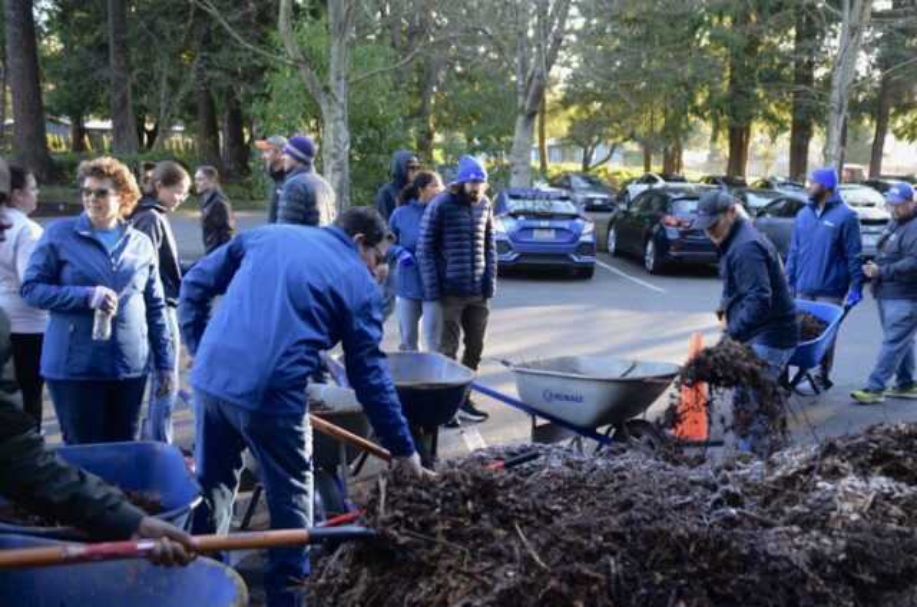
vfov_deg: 35.3
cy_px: 304
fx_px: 953
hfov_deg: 51.4
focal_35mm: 38
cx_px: 458
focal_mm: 25
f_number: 4.5
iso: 400
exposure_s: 1/80
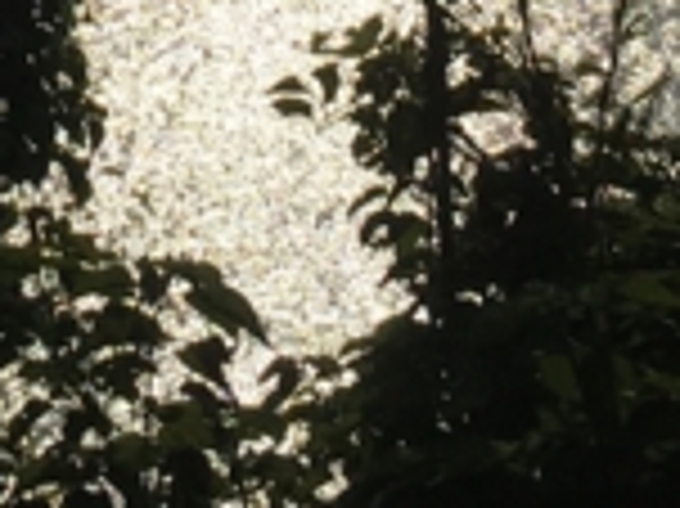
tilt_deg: +7.4
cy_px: -1012
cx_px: -41
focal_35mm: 197
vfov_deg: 6.8
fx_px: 3867
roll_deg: -2.0
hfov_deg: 10.0
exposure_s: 1/19231
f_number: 2.2
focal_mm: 4.15
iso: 25
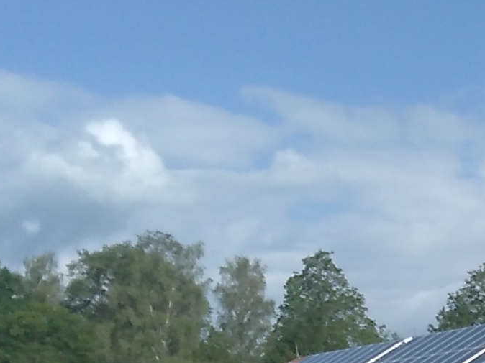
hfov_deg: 14.5
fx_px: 1765
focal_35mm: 126
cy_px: 551
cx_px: 751
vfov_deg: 11.3
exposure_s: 1/1531
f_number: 2.2
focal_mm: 3.46
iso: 100
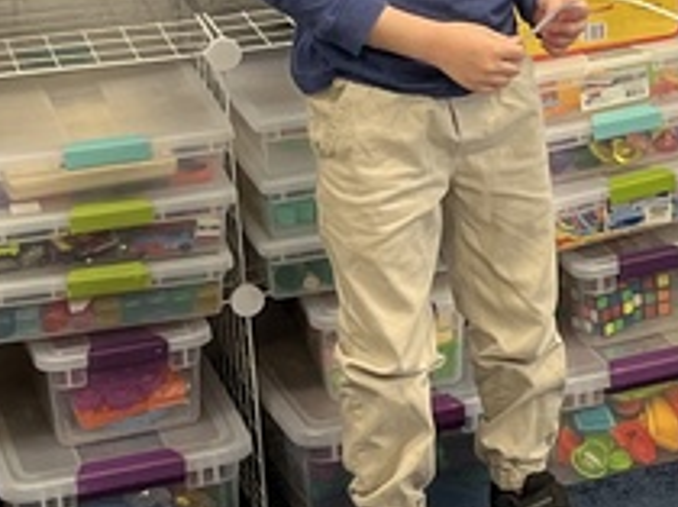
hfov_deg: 14.8
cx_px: 901
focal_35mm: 127
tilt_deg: -17.1
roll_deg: +0.9
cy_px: 68
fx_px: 2485
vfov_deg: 11.6
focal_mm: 5.1
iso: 100
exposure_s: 1/90
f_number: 1.6
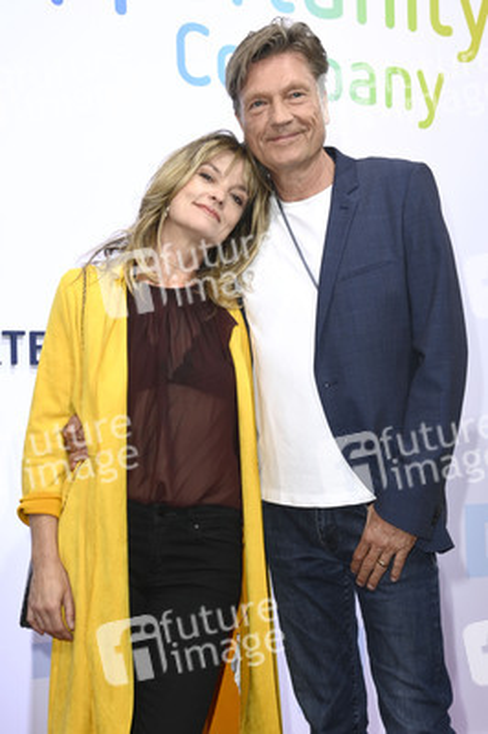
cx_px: 244
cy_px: 367
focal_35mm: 48
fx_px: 978
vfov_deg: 41.1
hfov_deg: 28.0
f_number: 6.3
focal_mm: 48
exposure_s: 1/250
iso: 400
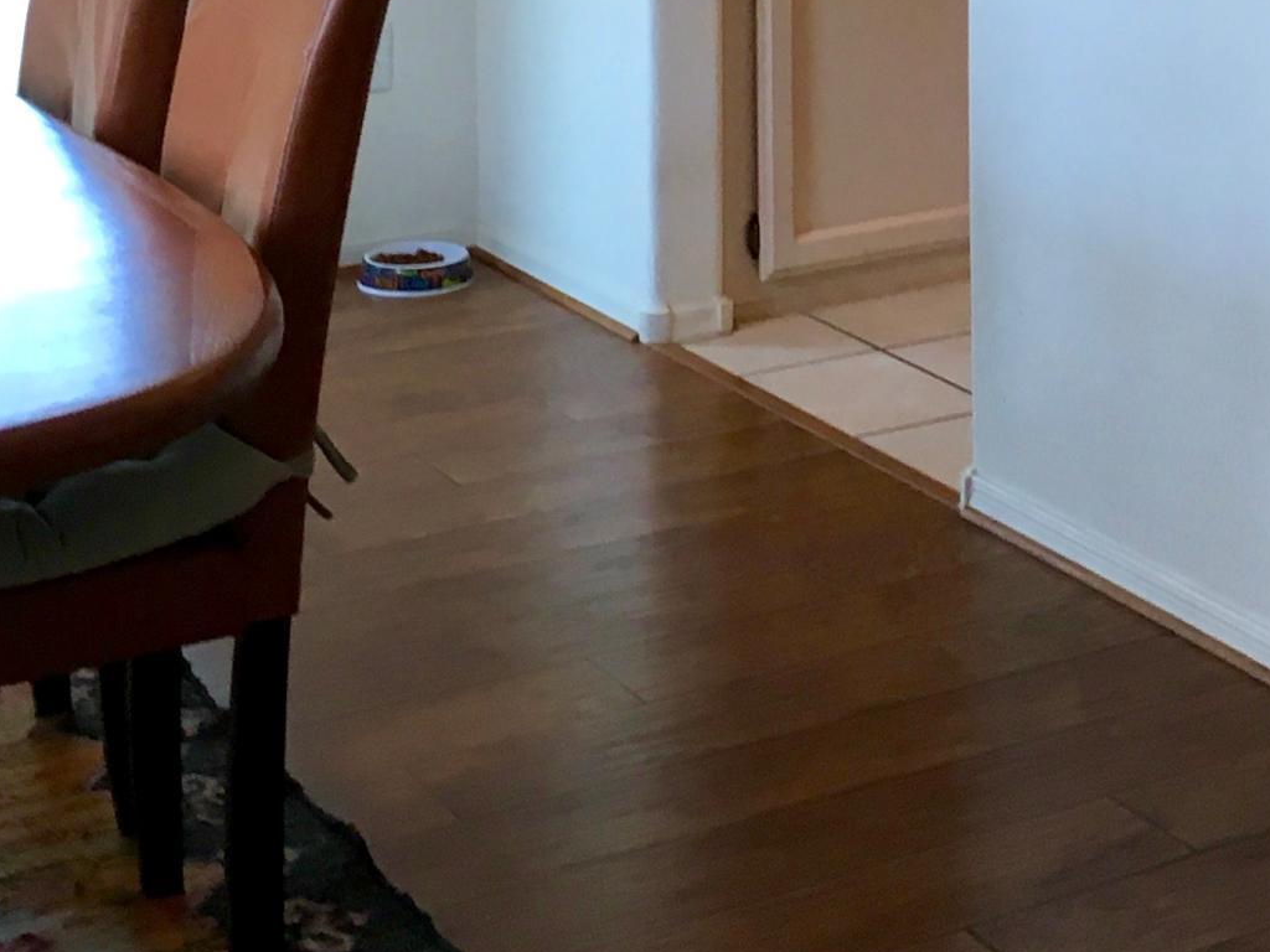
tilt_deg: -5.8
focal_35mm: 85
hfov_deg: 22.3
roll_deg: -0.1
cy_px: -305
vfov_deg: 16.4
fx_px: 3119
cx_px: 1220
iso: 50
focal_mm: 4.15
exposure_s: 1/30
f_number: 2.2
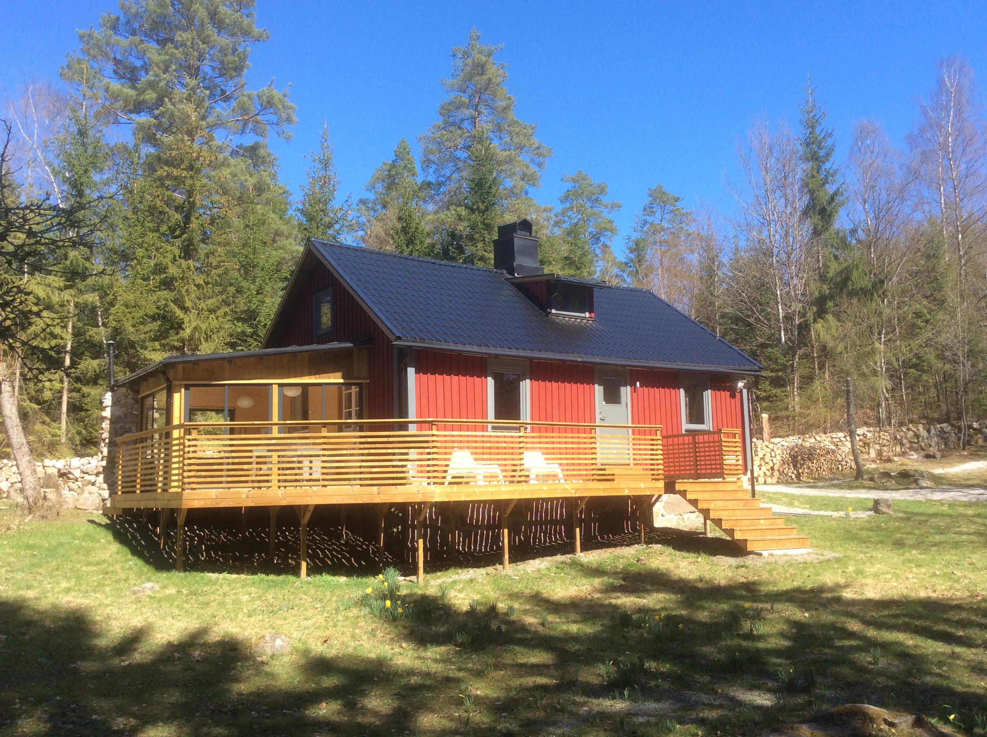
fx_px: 911
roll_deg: +1.3
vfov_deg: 44.1
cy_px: 368
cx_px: 494
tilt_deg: +7.7
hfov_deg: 56.9
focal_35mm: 32
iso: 32
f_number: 2.4
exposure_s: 1/520
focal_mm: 3.3
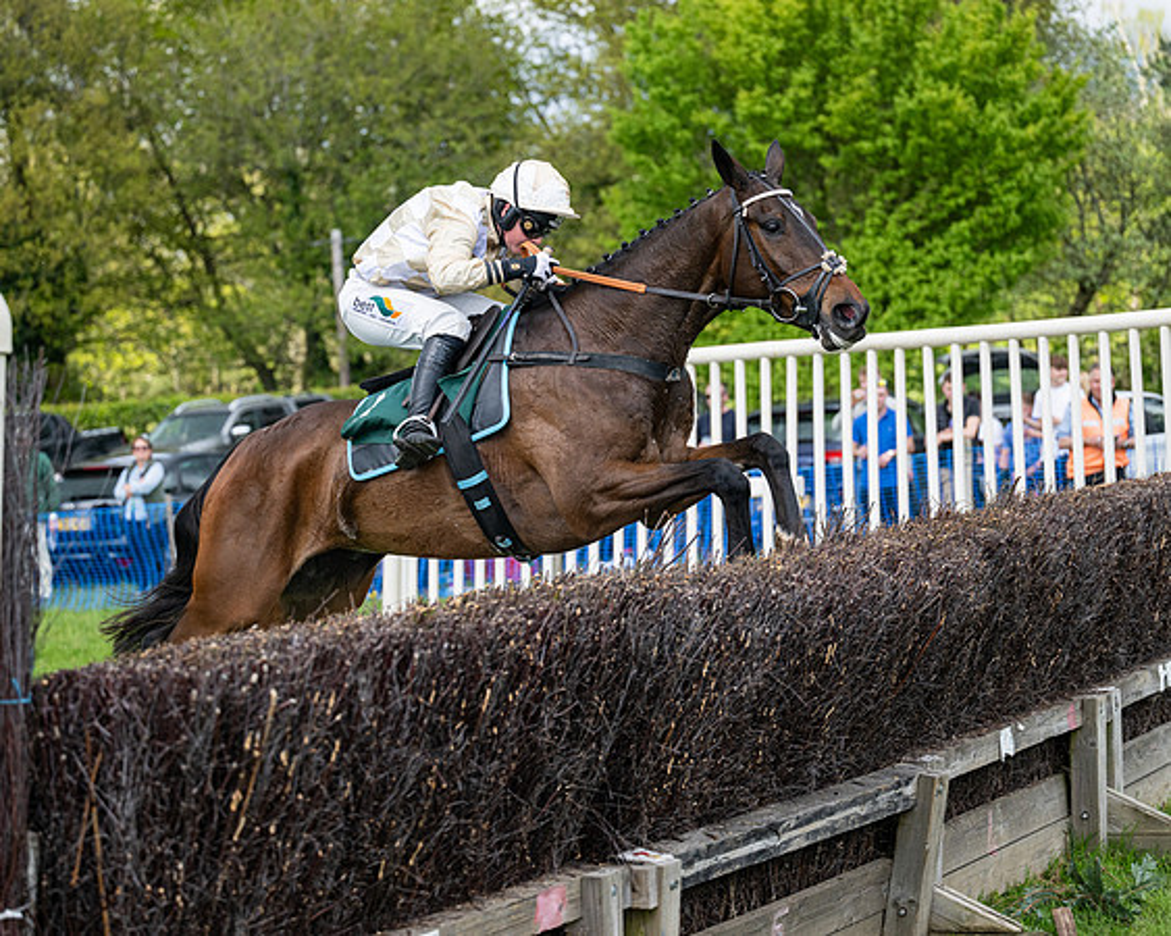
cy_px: 468
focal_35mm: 79
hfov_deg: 24.2
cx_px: 468
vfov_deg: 19.4
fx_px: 2731
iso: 400
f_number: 2.8
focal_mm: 70
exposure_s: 1/3200
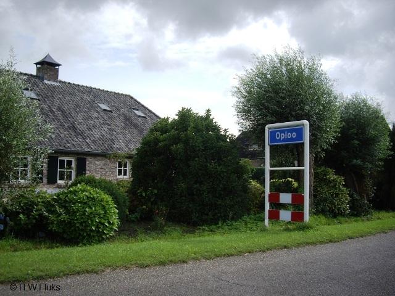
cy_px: 148
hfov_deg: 49.0
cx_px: 198
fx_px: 434
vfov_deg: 37.7
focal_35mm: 38
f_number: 2.8
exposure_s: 1/800
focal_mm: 7.9
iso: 64
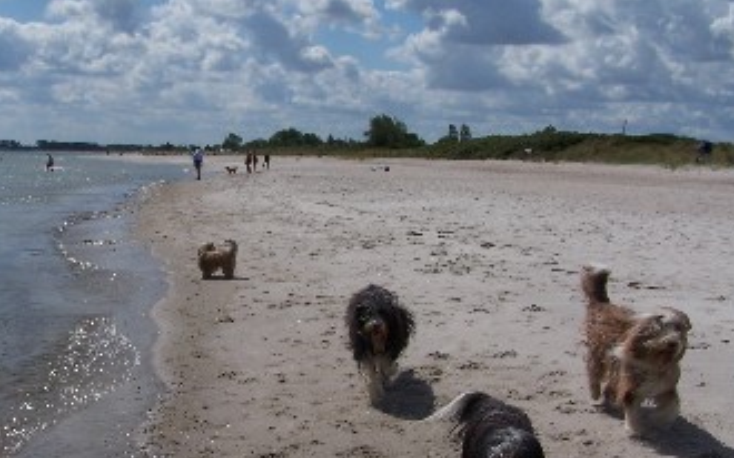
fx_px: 1100
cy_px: 302
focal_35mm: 55
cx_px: 249
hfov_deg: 36.6
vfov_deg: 23.4
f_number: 5.6
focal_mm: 6.3
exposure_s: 1/1250
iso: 80
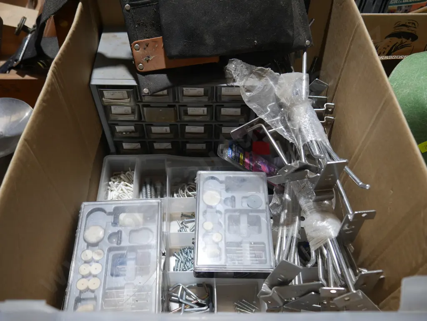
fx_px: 370
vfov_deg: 46.8
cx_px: 214
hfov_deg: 59.9
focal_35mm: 30
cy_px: 160
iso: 250
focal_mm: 15
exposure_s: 1/60
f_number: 3.6
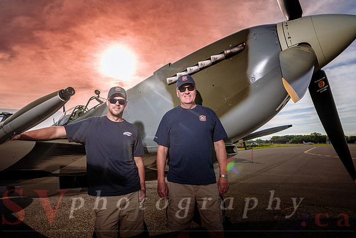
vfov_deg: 53.2
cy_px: 119
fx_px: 237
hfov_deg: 73.7
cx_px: 178
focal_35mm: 24
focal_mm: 24
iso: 64
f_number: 6.3
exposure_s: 1/250
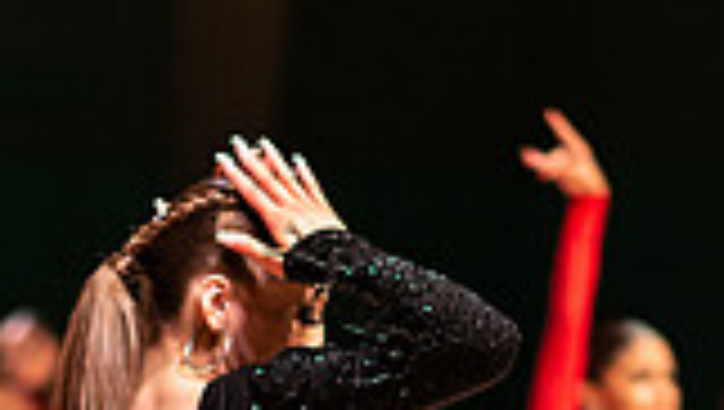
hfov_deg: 8.7
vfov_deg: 4.8
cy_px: 933
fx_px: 4767
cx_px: 263
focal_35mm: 248
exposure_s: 1/1000
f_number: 1.8
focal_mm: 85
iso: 2500
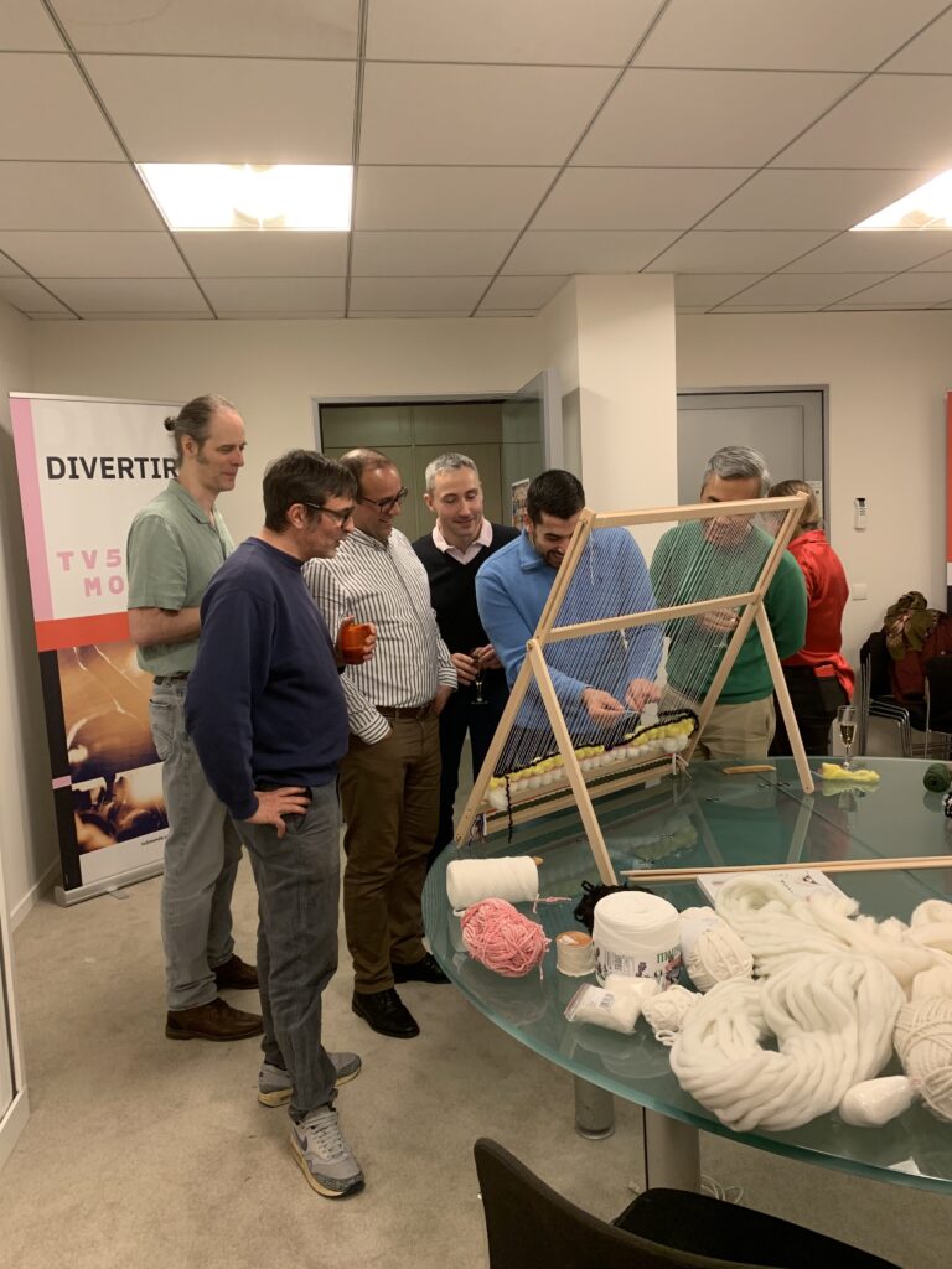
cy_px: 634
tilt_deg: -5.4
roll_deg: +2.0
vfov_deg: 67.3
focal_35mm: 26
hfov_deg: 53.1
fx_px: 953
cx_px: 476
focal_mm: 4.25
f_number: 1.8
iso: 125
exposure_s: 1/50
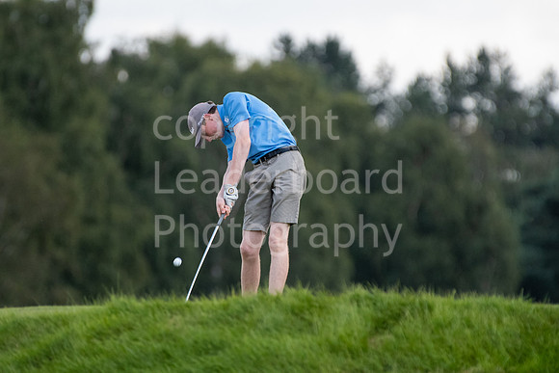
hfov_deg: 2.7
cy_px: 186
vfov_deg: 1.8
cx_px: 280
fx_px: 11648
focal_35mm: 750
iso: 2000
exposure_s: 1/1600
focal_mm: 500
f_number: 6.3
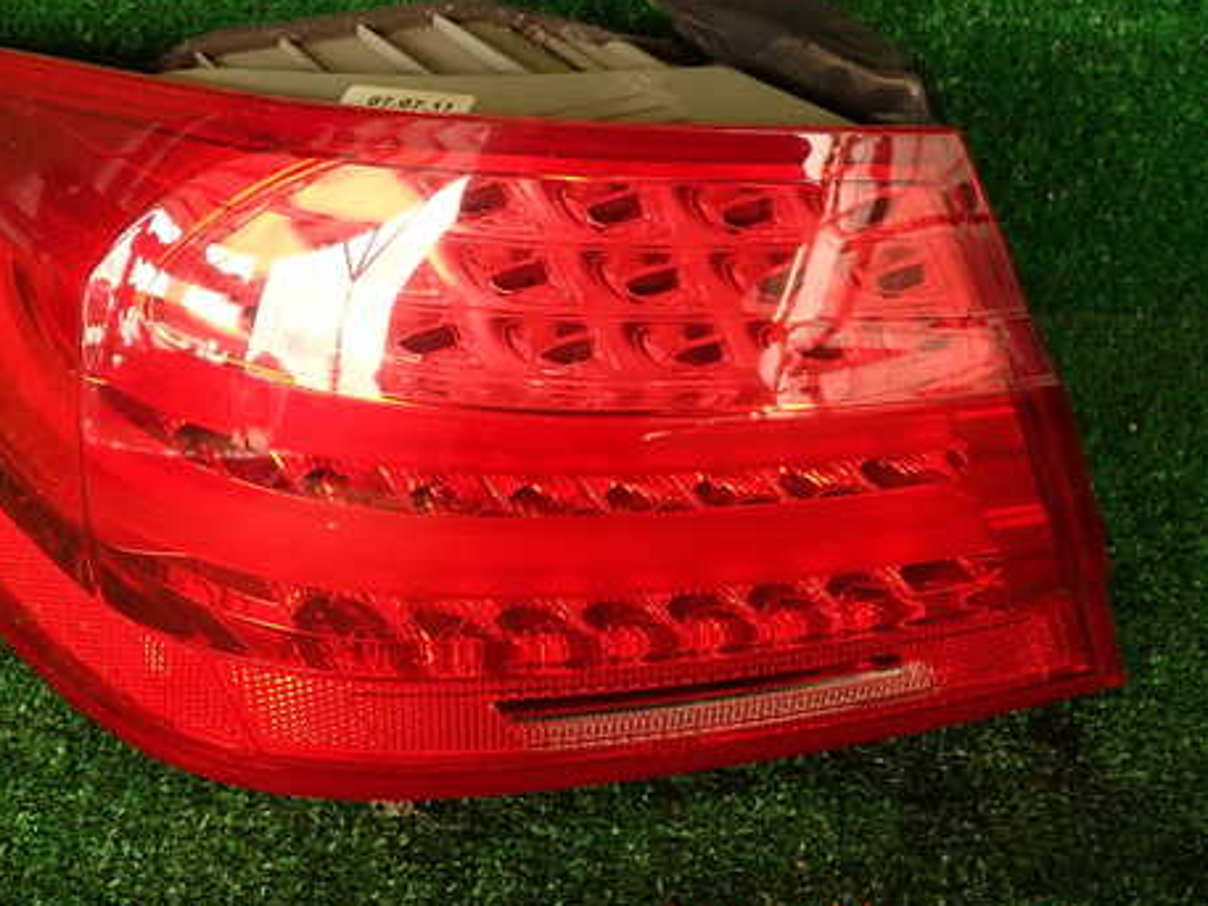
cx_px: 471
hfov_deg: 44.5
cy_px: 372
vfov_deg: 34.3
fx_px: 1466
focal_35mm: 42
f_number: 2.4
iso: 100
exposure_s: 1/100
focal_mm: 5.79
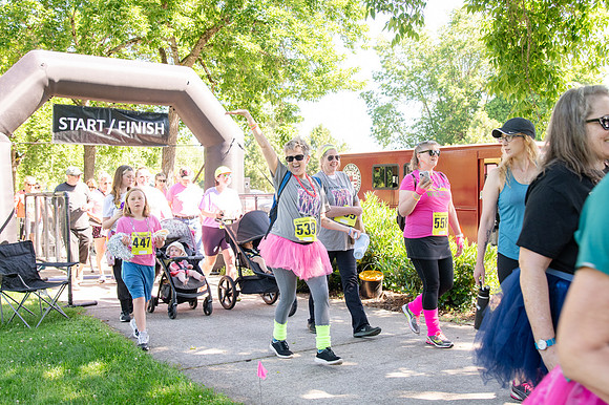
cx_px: 304
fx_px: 609
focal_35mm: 36
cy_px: 202
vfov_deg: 36.8
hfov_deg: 53.2
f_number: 3.5
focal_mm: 24
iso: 500
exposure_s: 1/400
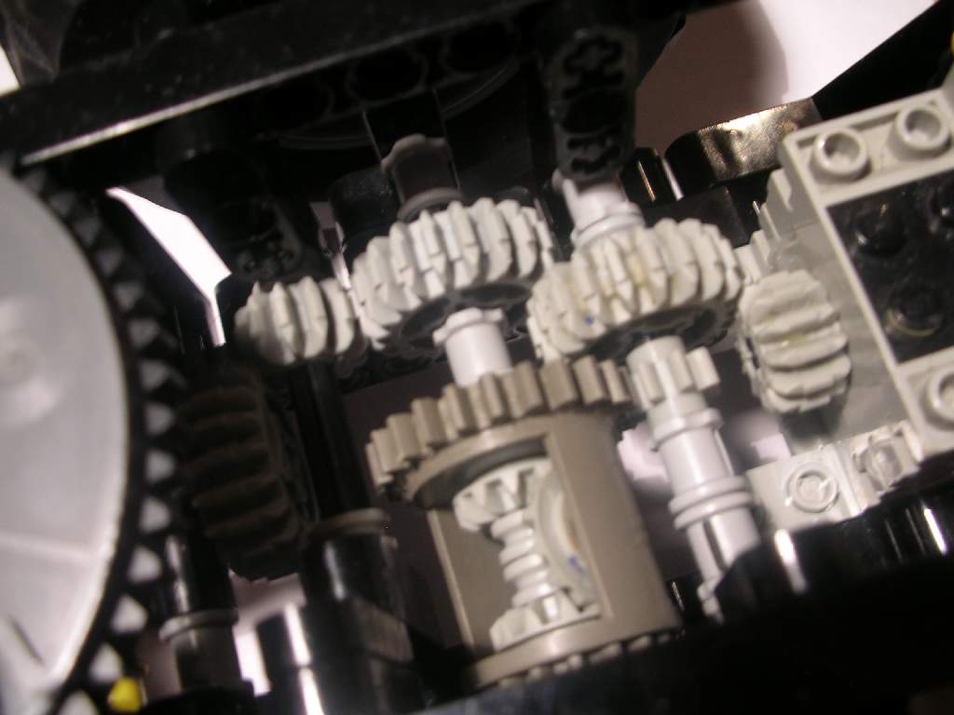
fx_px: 965
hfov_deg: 52.6
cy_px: 358
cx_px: 477
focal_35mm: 35
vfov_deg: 40.7
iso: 50
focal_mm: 5.8
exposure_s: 1/5.8
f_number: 3
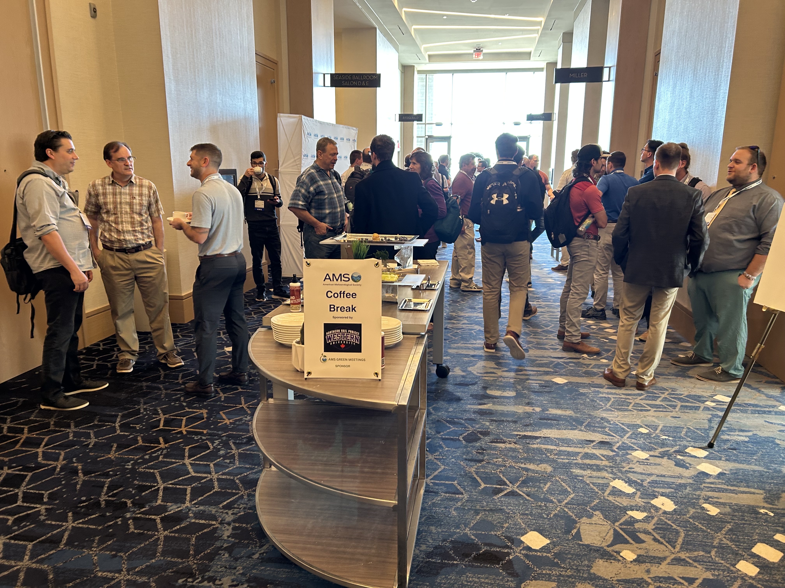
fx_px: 590
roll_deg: -1.2
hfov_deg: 67.3
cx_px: 392
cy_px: 294
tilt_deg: -16.7
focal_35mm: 26
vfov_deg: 53.1
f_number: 1.5
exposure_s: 1/50
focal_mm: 5.7
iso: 125
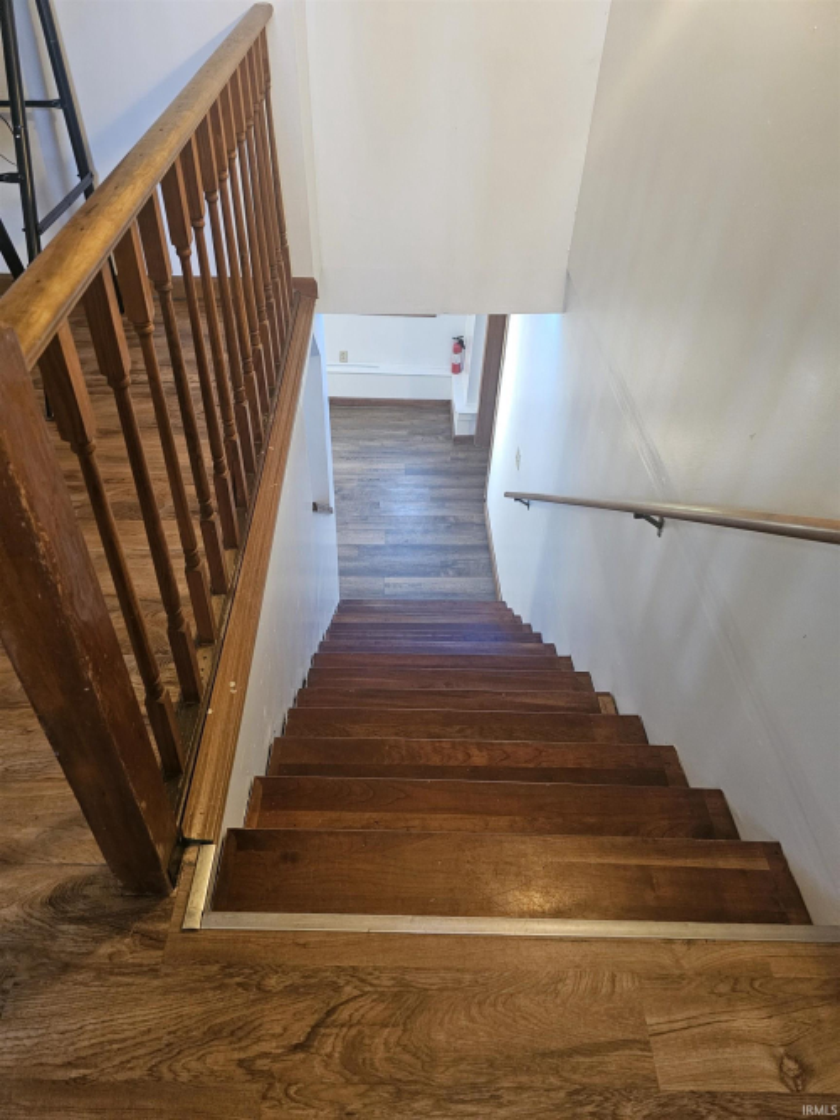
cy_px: 560
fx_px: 744
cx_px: 420
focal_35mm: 23
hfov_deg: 58.9
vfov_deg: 73.9
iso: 800
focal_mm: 6.3
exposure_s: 1/60
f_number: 1.7
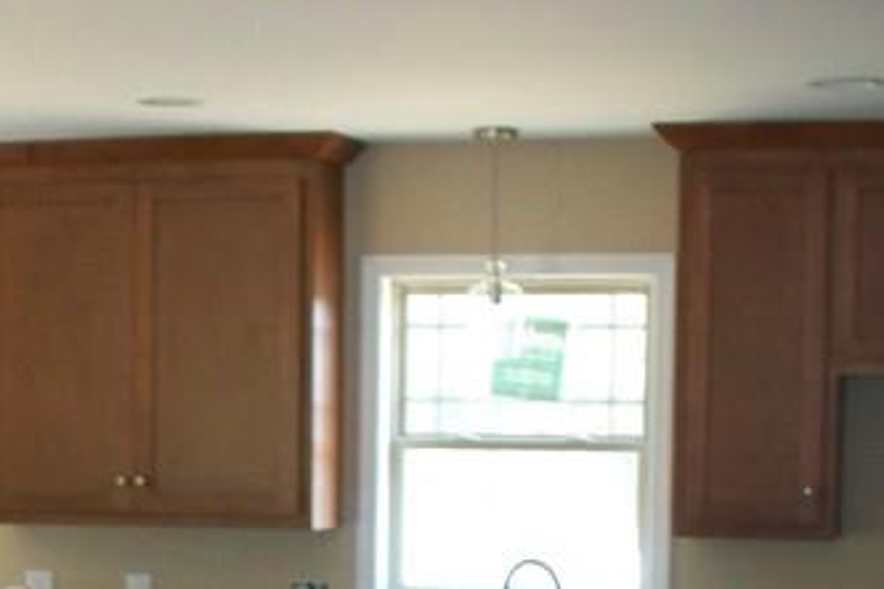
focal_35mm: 115
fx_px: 2824
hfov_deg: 17.5
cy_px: 783
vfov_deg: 11.6
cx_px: 77
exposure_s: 1/50
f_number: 2.8
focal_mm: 7.54
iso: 200
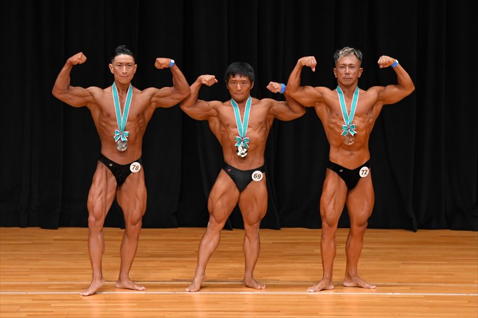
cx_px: 239
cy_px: 159
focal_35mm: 255
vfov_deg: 5.4
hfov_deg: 8.1
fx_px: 3384
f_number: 5.6
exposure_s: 1/400
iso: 3200
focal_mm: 170
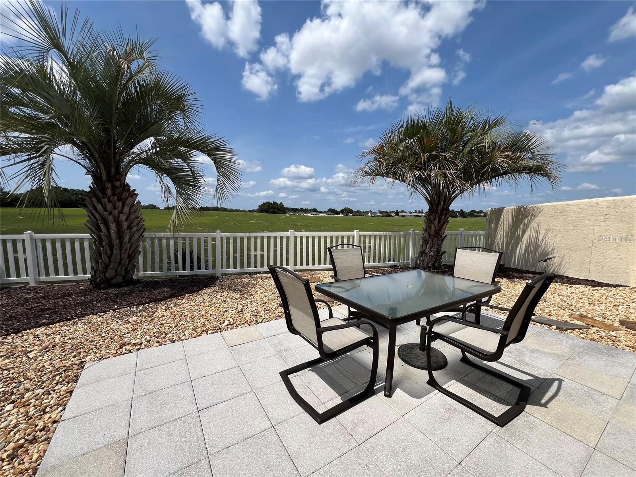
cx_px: 318
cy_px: 238
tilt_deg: -5.2
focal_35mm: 13
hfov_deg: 106.2
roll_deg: -0.2
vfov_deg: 89.9
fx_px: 239
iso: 32
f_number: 1.8
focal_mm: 1.57
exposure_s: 1/2950
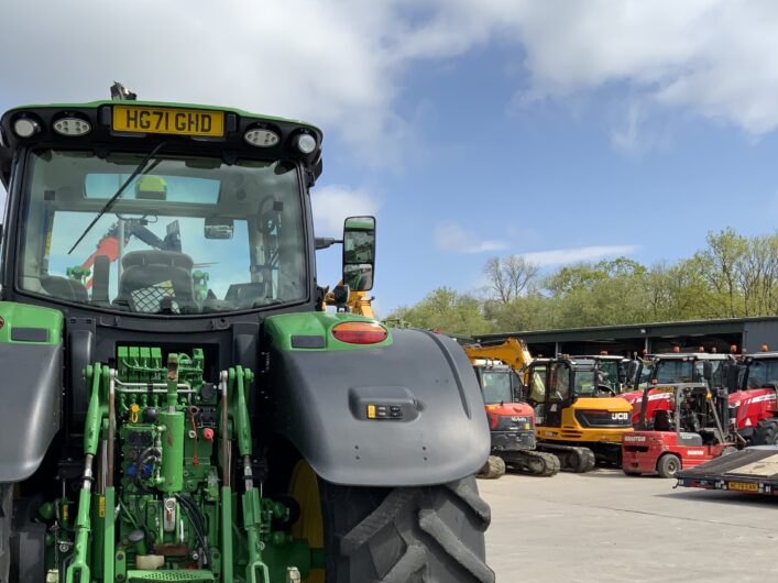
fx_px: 944
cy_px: 421
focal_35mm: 42
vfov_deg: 33.8
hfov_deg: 43.8
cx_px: 229
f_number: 1.8
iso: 16
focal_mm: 3
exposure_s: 1/1534
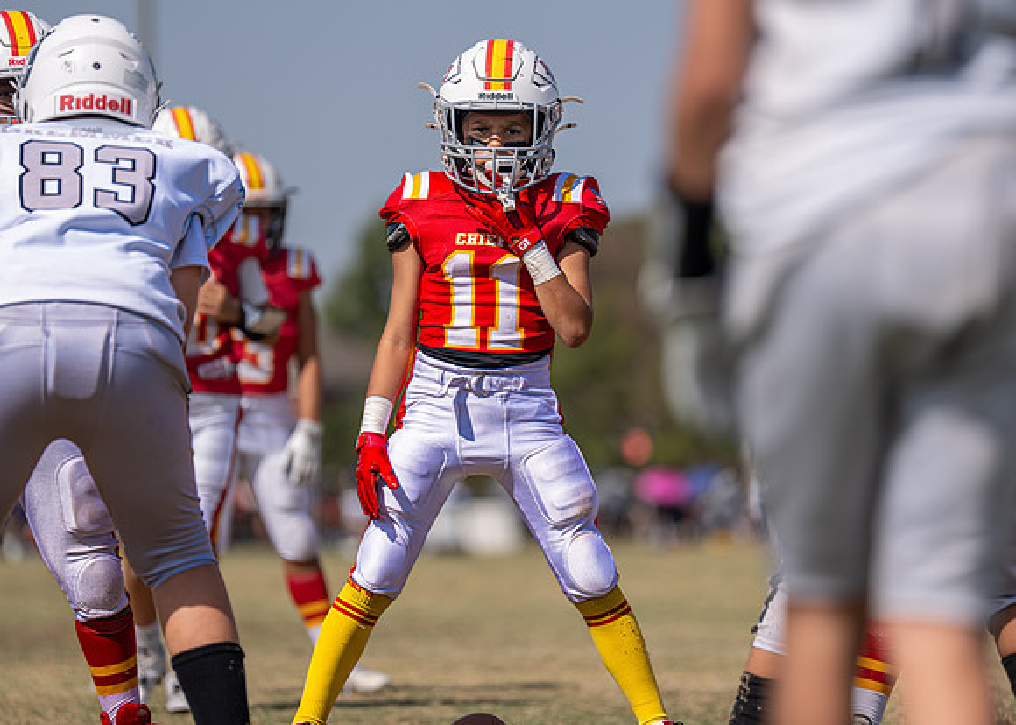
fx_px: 6791
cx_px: 490
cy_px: 324
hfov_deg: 8.6
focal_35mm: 235
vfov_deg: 6.1
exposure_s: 1/3200
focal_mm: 200
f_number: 2.8
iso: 125
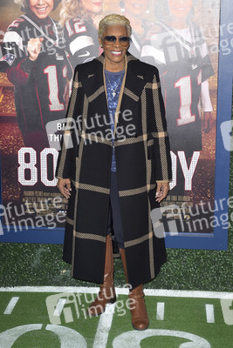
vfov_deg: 39.6
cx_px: 116
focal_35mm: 50
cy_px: 174
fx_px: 485
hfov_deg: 27.0
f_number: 6.3
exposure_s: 1/250
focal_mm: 50
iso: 400
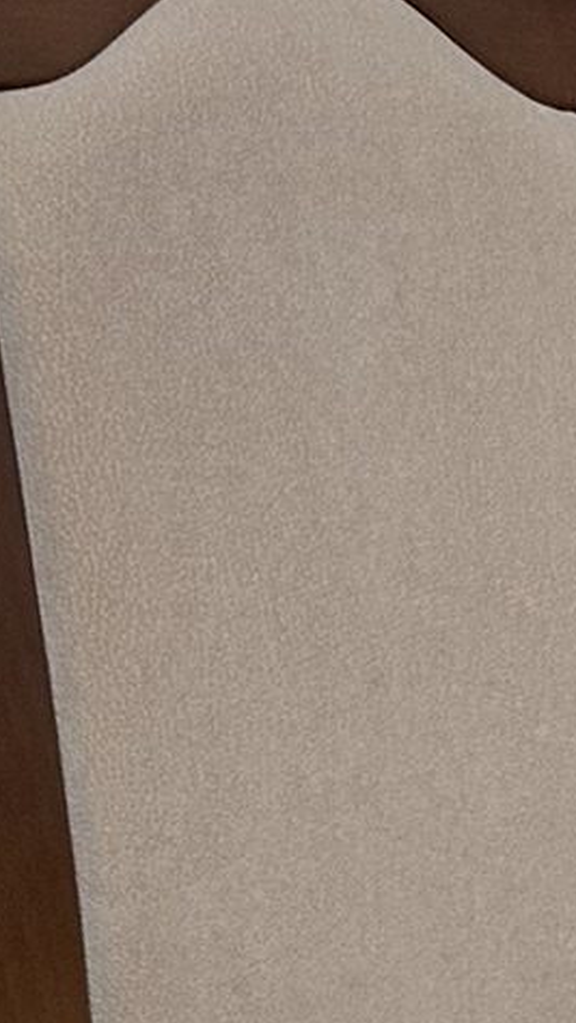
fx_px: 3065
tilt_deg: -16.8
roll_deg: -2.6
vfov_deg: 18.0
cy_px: 1237
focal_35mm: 113
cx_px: 643
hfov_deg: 10.6
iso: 200
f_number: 1.78
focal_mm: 6.86
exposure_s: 1/50
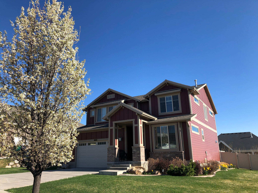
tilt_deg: +16.3
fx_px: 209
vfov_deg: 49.7
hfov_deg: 63.4
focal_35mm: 28
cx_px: 129
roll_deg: +0.7
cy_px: 96
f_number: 1.8
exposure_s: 1/1312
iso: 20
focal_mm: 3.99
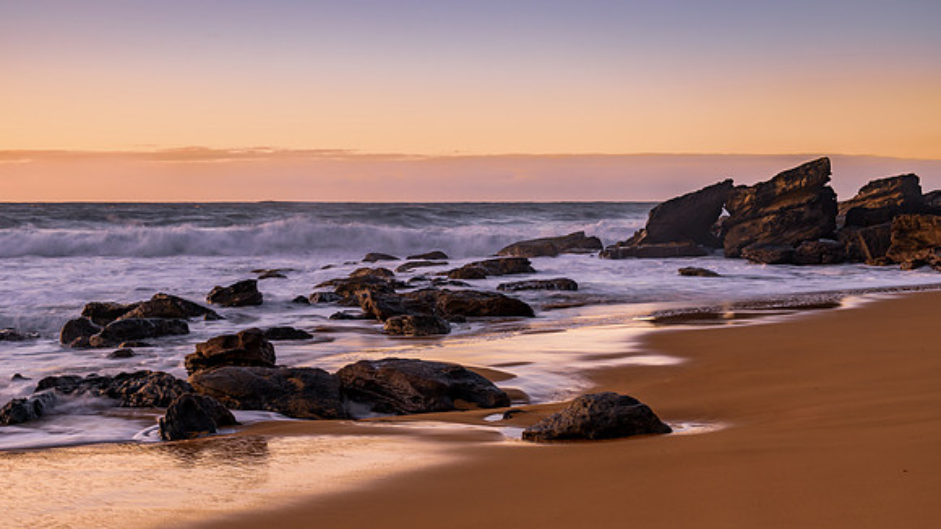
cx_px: 469
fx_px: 1208
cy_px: 215
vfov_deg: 24.7
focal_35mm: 48
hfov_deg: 42.5
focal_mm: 46
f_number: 9
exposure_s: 1/2
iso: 64
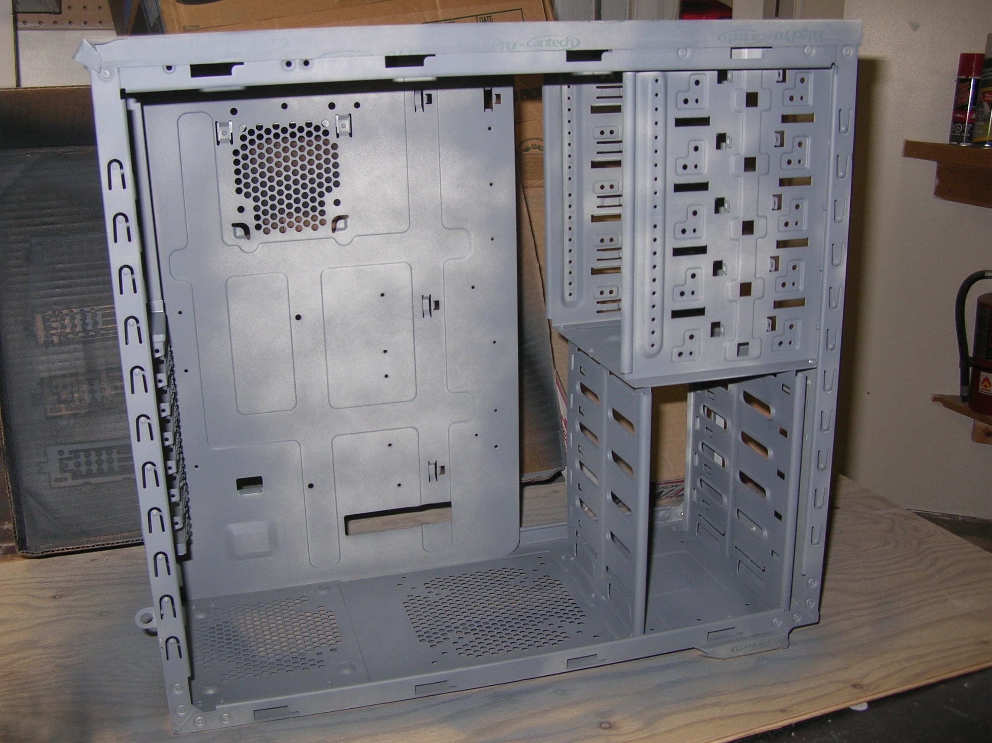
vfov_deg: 39.6
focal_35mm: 36
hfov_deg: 51.4
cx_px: 496
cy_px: 372
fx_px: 1031
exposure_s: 1/60.1
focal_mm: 6
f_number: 2.7
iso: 50
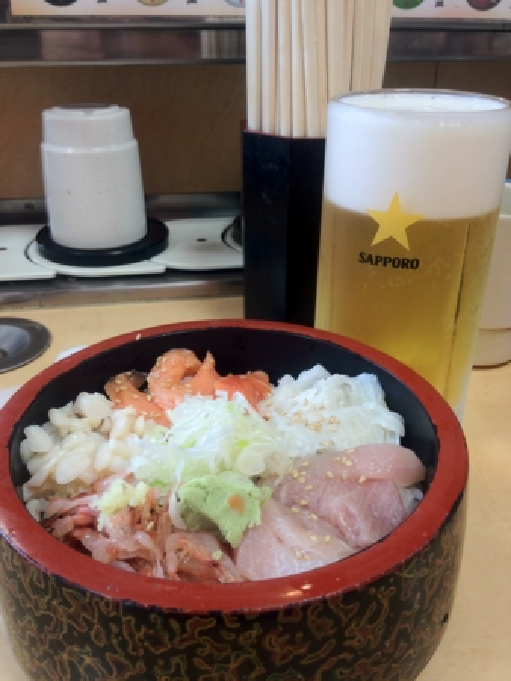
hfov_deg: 40.7
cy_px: 340
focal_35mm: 35
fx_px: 688
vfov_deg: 52.6
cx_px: 256
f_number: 2.4
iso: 64
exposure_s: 1/60
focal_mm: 4.28
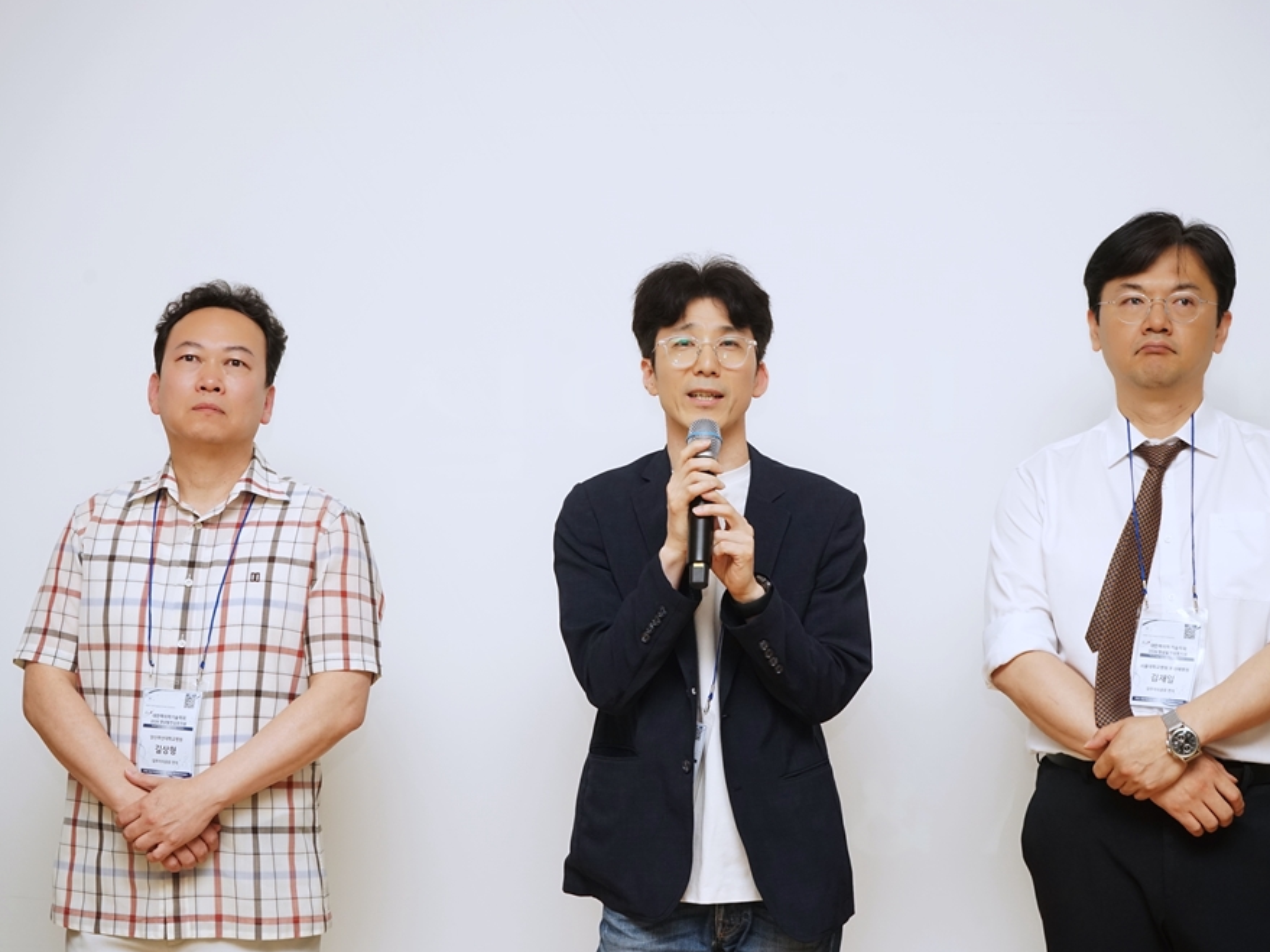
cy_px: 475
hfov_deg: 27.8
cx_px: 665
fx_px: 2568
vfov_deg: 21.0
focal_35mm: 70
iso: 1000
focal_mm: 64
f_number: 9
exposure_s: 1/100
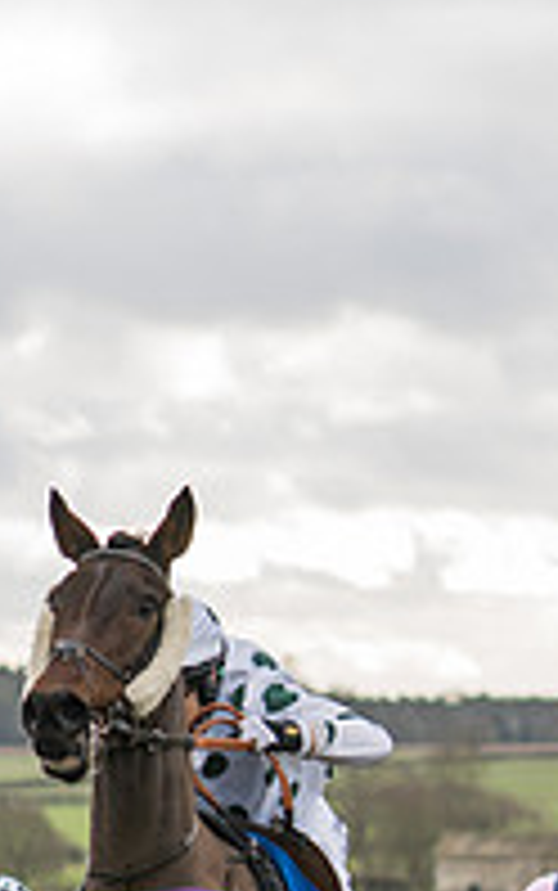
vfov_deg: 5.7
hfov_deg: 3.6
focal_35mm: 365
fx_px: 8868
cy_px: 904
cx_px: -665
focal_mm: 70
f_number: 2.8
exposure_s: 1/1000
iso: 400
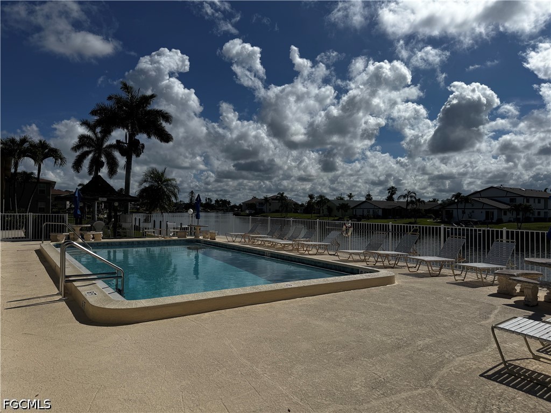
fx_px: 382
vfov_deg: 56.8
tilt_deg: -0.1
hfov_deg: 71.6
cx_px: 276
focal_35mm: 24
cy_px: 206
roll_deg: -0.8
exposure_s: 1/15152
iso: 64
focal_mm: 6.76
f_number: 1.78
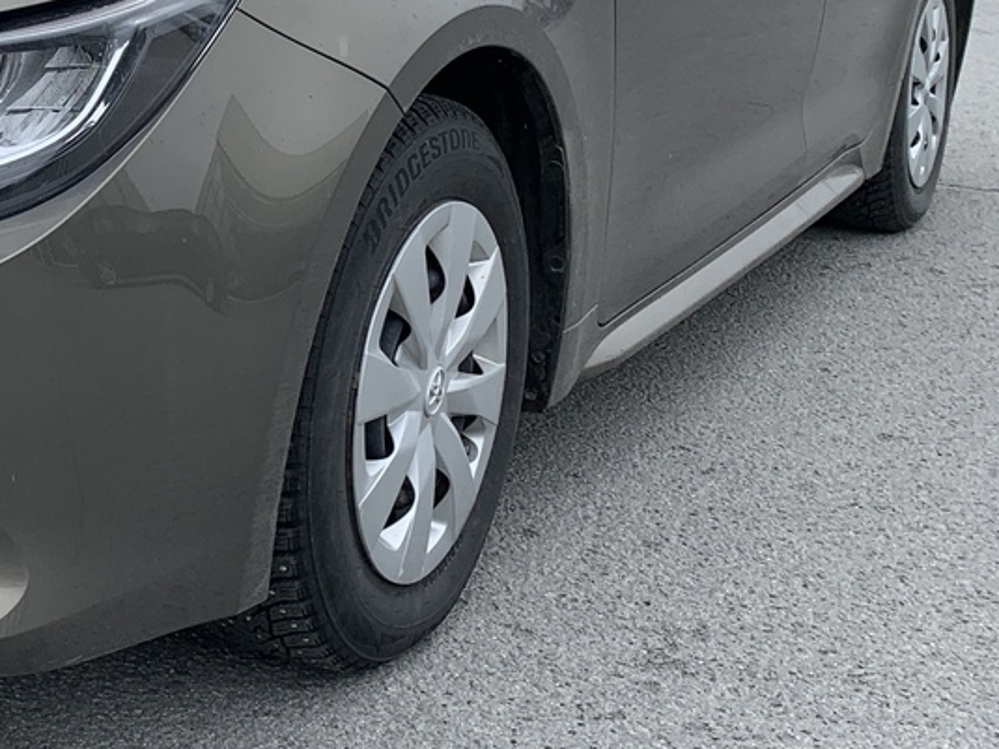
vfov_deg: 20.7
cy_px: 136
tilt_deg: -9.0
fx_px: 2020
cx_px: -32
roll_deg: +0.8
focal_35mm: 70
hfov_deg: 26.1
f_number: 1.8
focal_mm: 4.25
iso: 25
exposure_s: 1/849
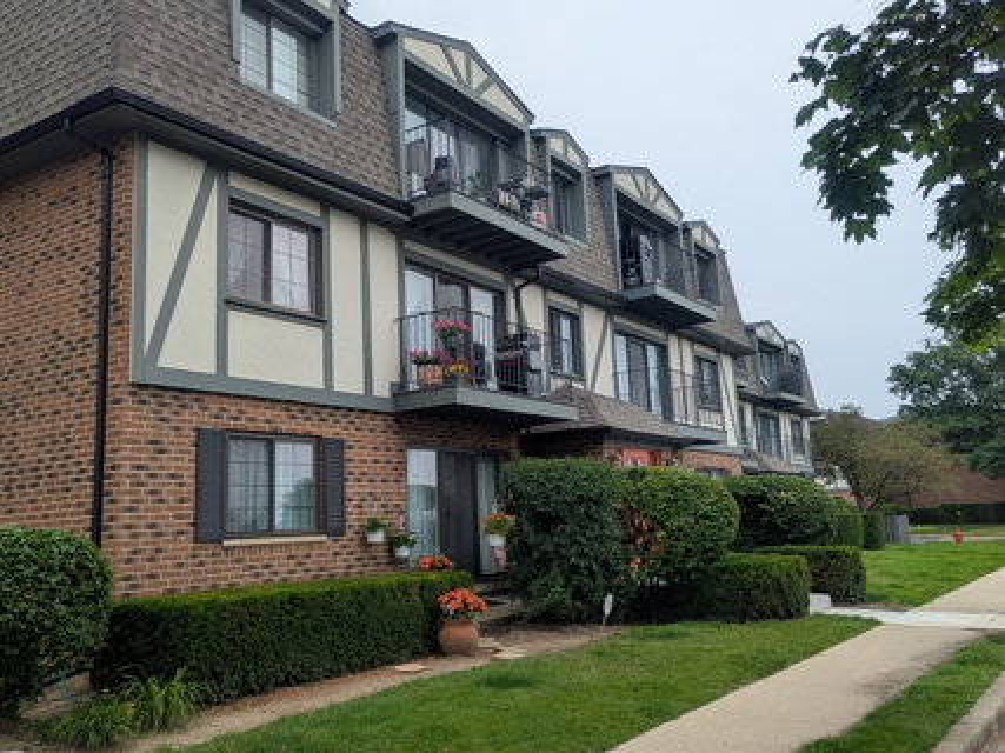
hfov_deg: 71.6
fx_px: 697
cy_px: 376
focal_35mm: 24
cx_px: 502
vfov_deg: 56.8
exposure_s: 1/1364
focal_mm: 6.81
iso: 46
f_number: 1.85
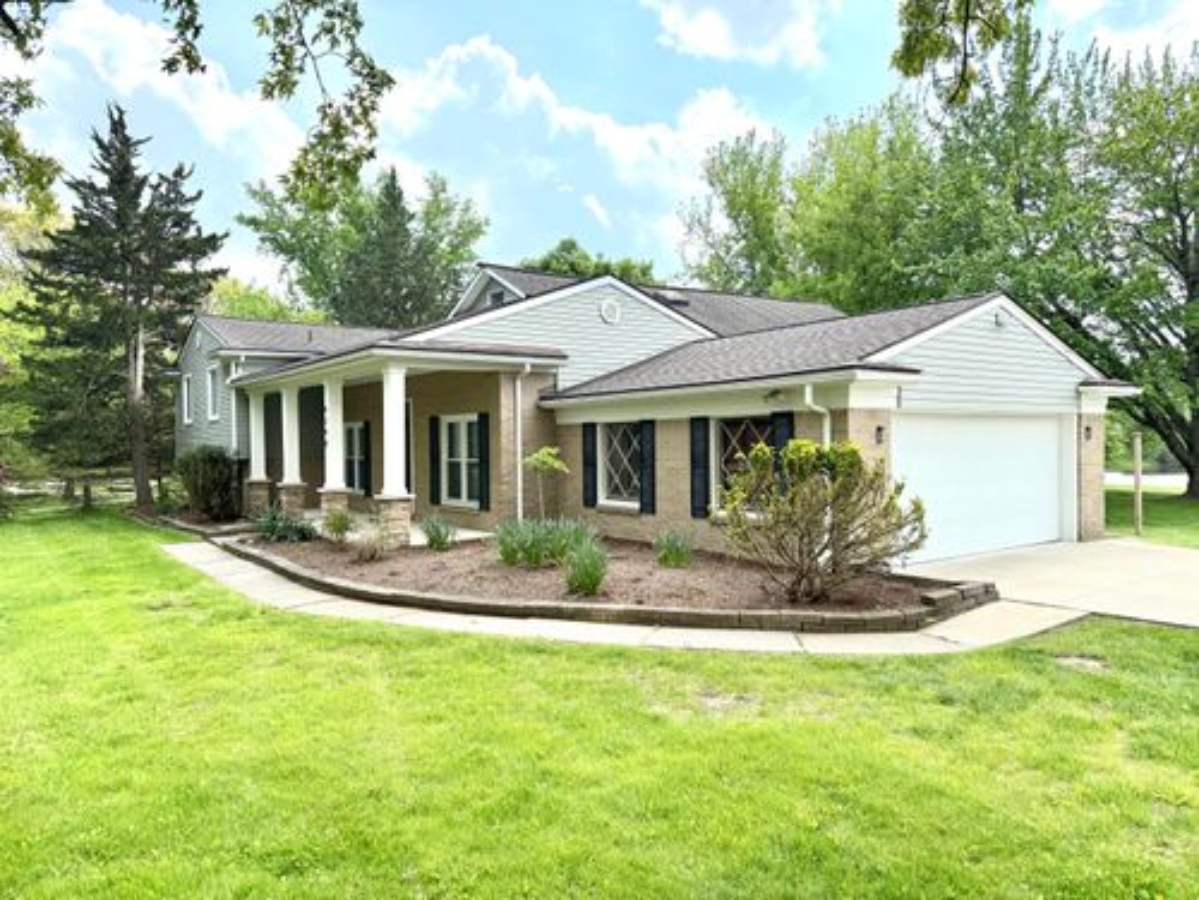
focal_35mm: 24
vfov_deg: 56.8
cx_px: 600
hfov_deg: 71.6
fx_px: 831
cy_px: 450
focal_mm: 6.76
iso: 100
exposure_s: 1/3425
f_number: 1.78
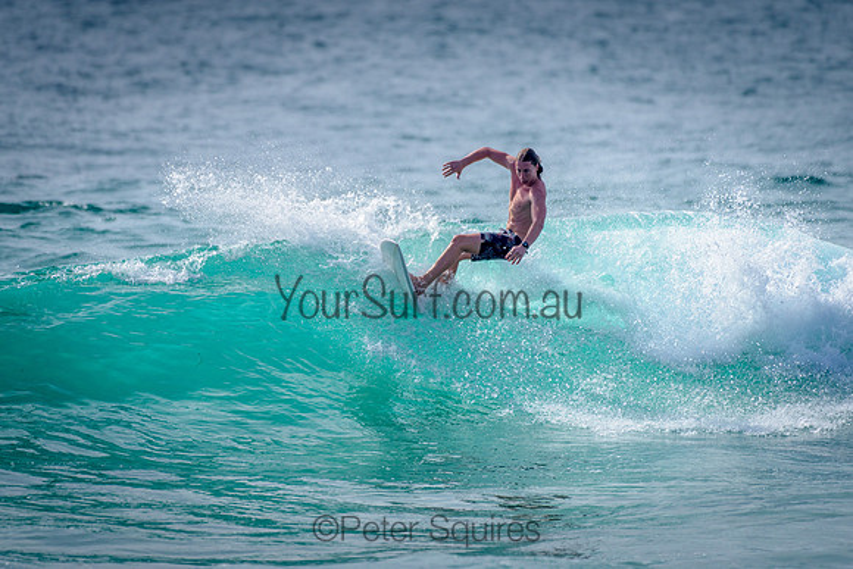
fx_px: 14527
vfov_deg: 2.2
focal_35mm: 613
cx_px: 358
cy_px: 220
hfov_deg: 3.4
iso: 140
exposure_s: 1/2000
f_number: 5.6
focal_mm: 500
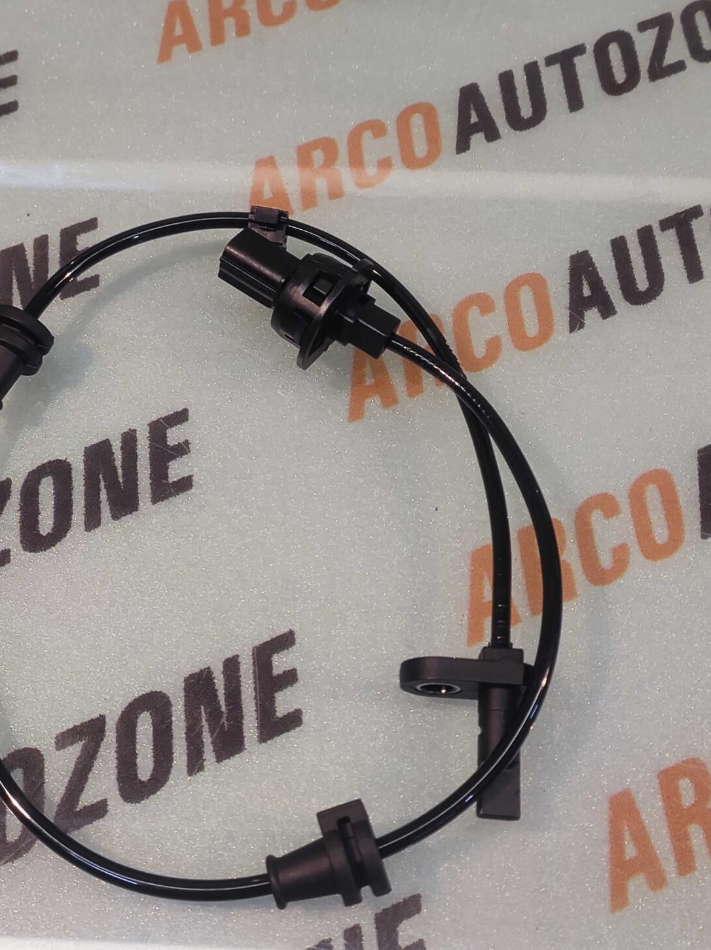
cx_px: 291
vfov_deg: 60.0
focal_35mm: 30
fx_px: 823
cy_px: 467
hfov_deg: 46.5
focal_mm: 4.74
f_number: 1.79
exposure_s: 1/50
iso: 103
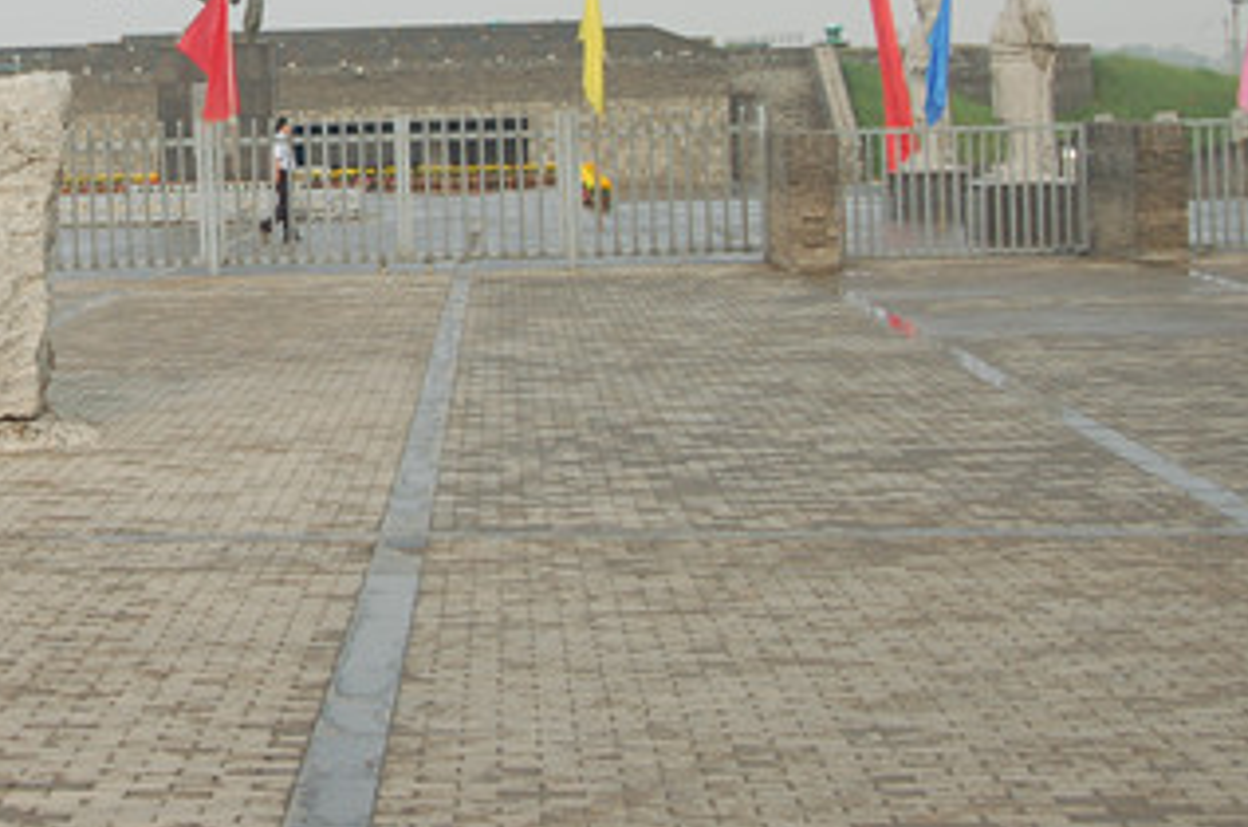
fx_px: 3356
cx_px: 55
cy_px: 61
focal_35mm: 97
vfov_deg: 13.9
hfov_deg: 20.5
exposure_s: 1/250
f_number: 8
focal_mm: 32
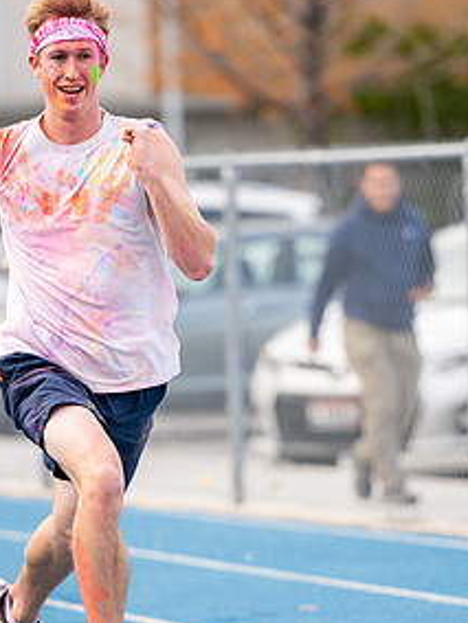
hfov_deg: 3.8
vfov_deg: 5.0
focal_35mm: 393
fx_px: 7084
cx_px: 229
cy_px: 359
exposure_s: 1/640
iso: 125
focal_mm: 200
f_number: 2.8
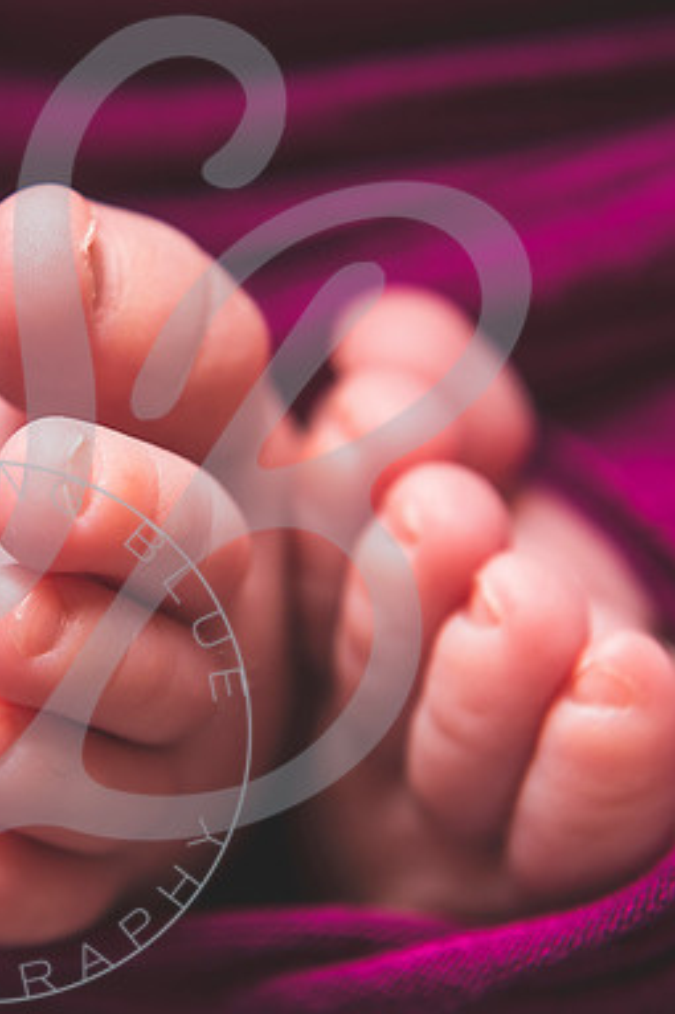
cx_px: 111
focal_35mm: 106
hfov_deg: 12.8
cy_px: 510
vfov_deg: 19.3
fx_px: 2984
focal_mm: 70
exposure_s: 1/125
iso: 320
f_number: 5.6
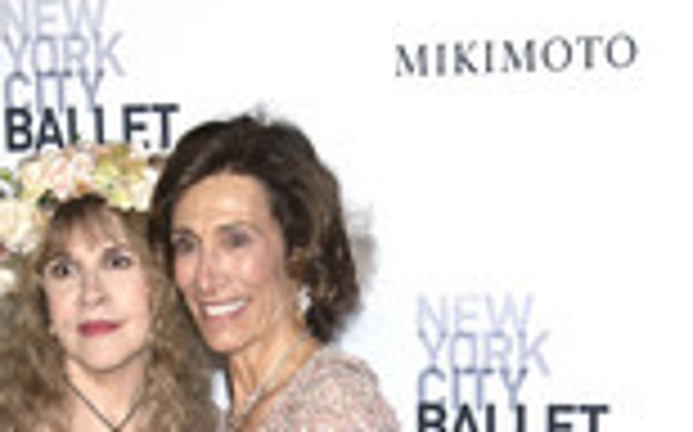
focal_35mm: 122
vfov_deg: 9.9
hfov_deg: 17.0
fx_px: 2302
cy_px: 886
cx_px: 162
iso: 640
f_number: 7.1
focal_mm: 46
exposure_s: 1/160
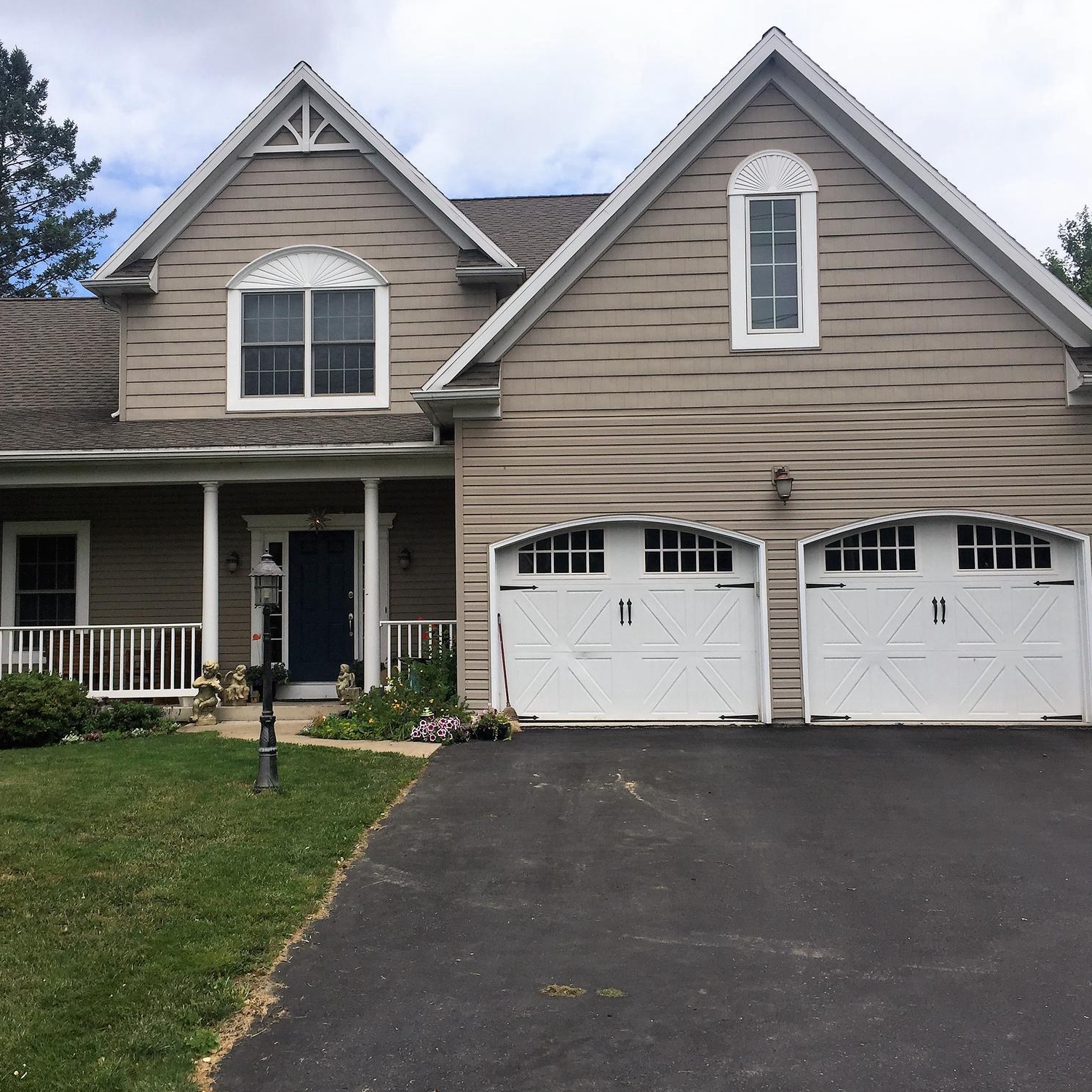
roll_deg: -1.5
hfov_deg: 47.2
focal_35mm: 35
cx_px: 492
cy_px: 539
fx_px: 1249
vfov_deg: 47.2
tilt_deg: +6.0
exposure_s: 1/1980
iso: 32
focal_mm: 4.15
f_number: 2.2
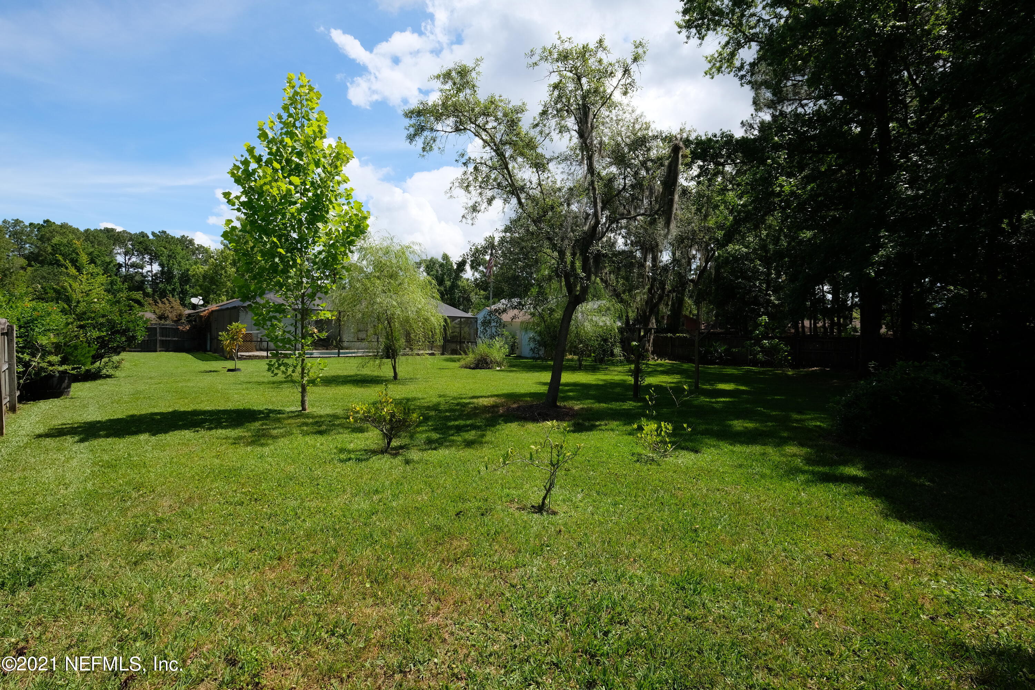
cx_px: 518
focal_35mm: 15
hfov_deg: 100.4
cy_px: 345
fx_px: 431
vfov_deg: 77.3
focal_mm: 10
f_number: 8
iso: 400
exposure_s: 1/550
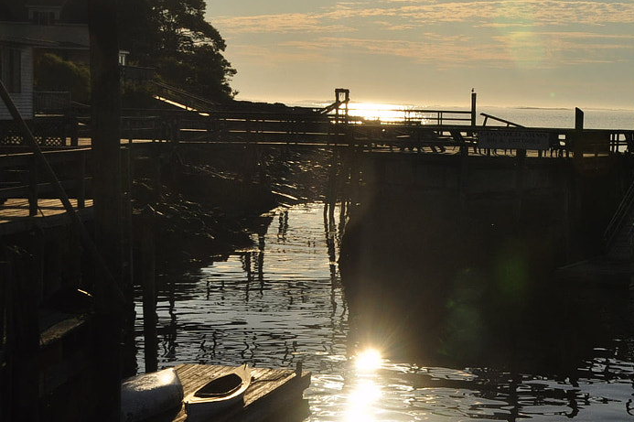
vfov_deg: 15.2
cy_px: 162
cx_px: 615
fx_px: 1584
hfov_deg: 21.9
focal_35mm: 90
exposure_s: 1/1250
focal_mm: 26
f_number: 13
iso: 200
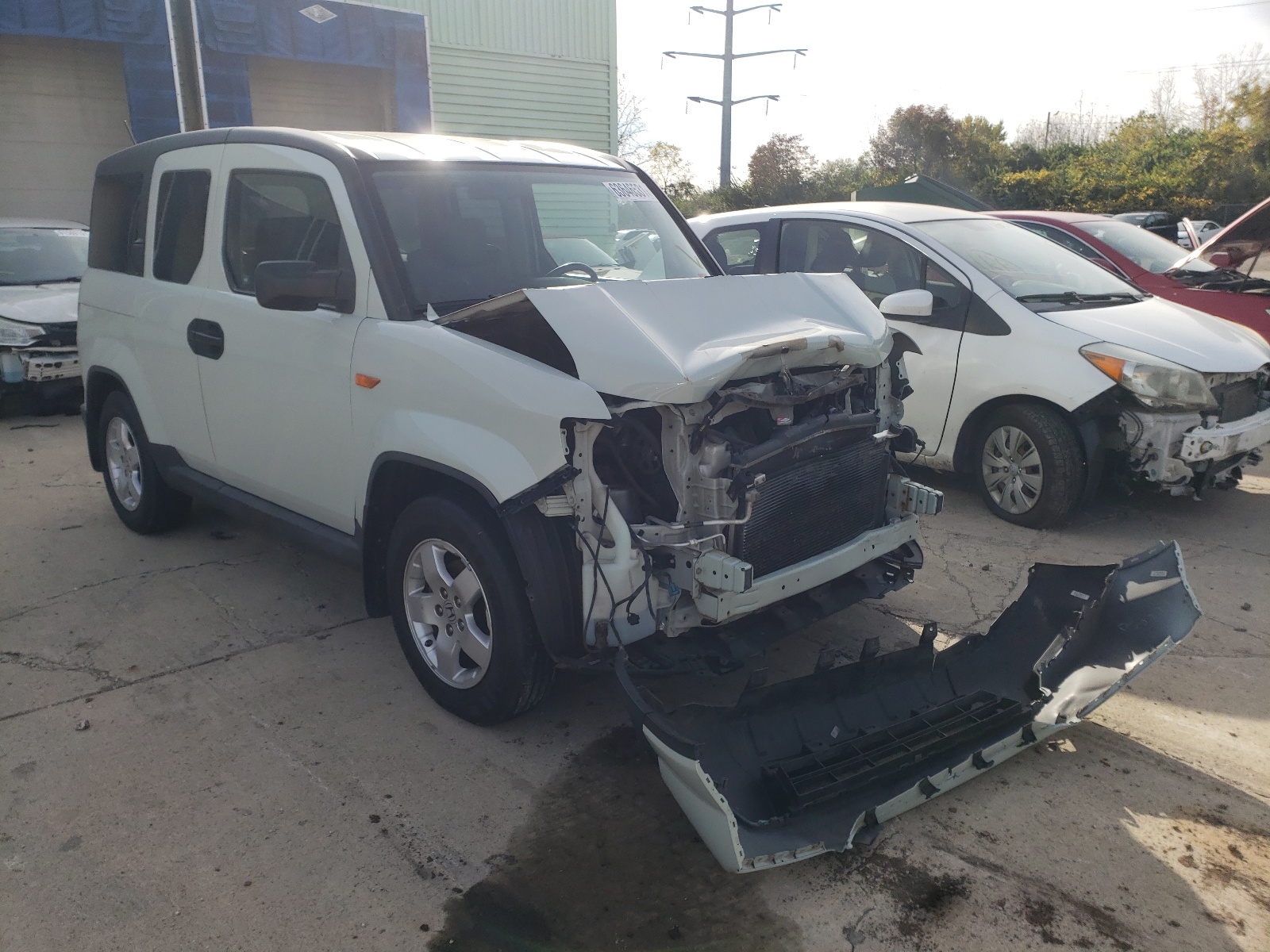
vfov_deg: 53.1
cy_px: 476
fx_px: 954
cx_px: 635
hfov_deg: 67.3
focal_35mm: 26
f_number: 1.5
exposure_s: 1/1250
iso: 50
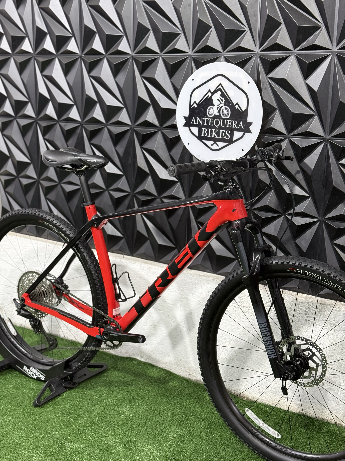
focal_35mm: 48
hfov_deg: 30.3
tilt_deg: -11.3
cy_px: 230
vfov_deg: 39.7
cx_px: 172
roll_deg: -1.9
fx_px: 638
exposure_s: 1/60
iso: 200
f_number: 1.78
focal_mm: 6.76
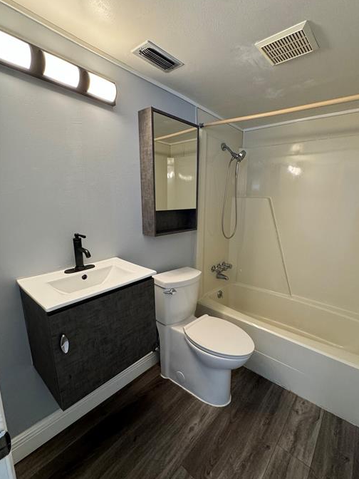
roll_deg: -0.9
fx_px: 221
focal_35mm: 16
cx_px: 202
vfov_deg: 94.5
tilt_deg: -10.8
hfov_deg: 77.8
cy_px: 242
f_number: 2.2
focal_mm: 2.22
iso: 250
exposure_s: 1/60
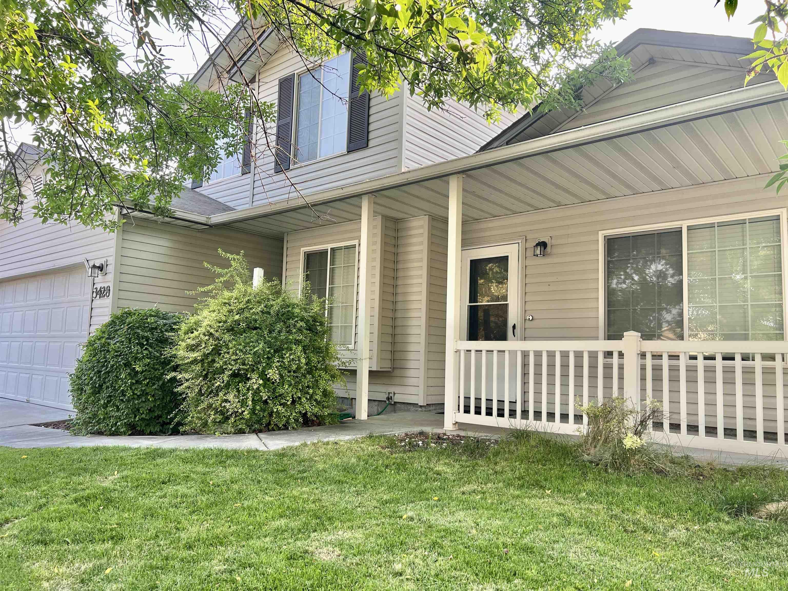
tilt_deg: +6.0
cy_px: 296
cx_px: 394
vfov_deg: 53.1
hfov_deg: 67.3
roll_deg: -0.9
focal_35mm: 26
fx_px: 592
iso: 40
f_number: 1.5
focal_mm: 5.7
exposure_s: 1/248
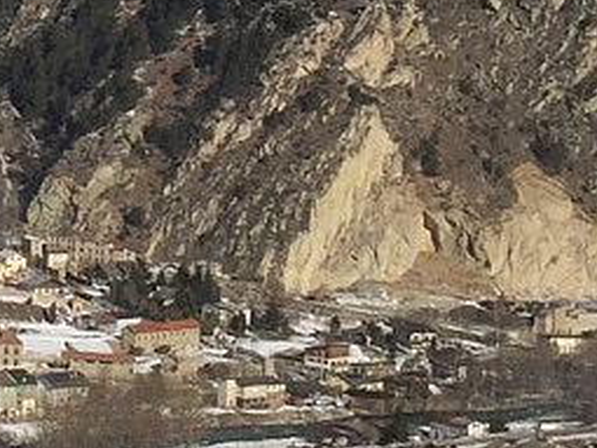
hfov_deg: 10.3
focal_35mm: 182
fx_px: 3137
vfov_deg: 7.9
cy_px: -319
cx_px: -412
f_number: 2.2
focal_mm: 4.15
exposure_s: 1/460
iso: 32
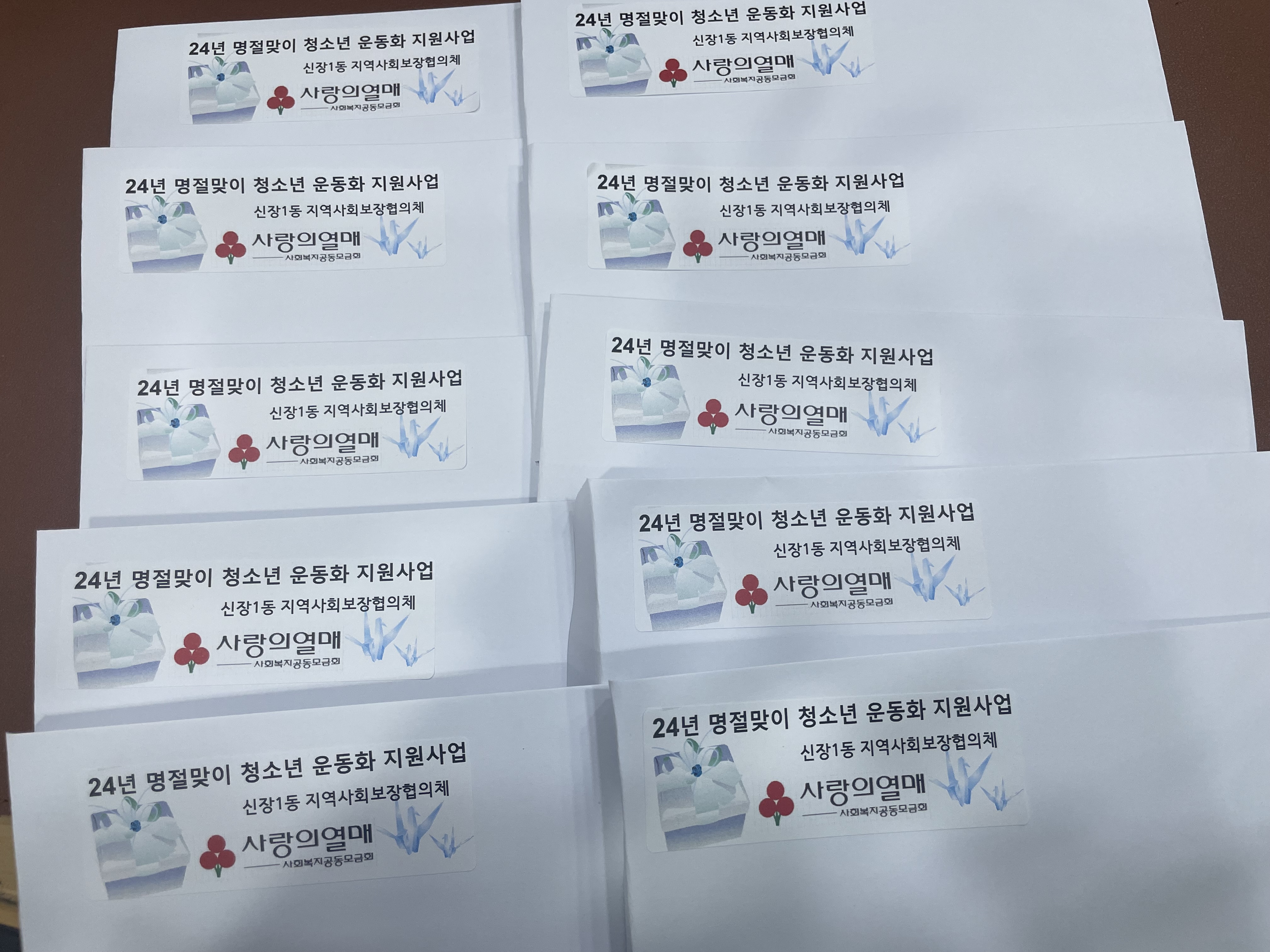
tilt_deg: -75.0
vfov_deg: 53.1
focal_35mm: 26
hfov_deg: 67.3
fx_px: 954
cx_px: 635
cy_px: 476
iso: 80
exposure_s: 1/120
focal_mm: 4.2
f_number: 1.6
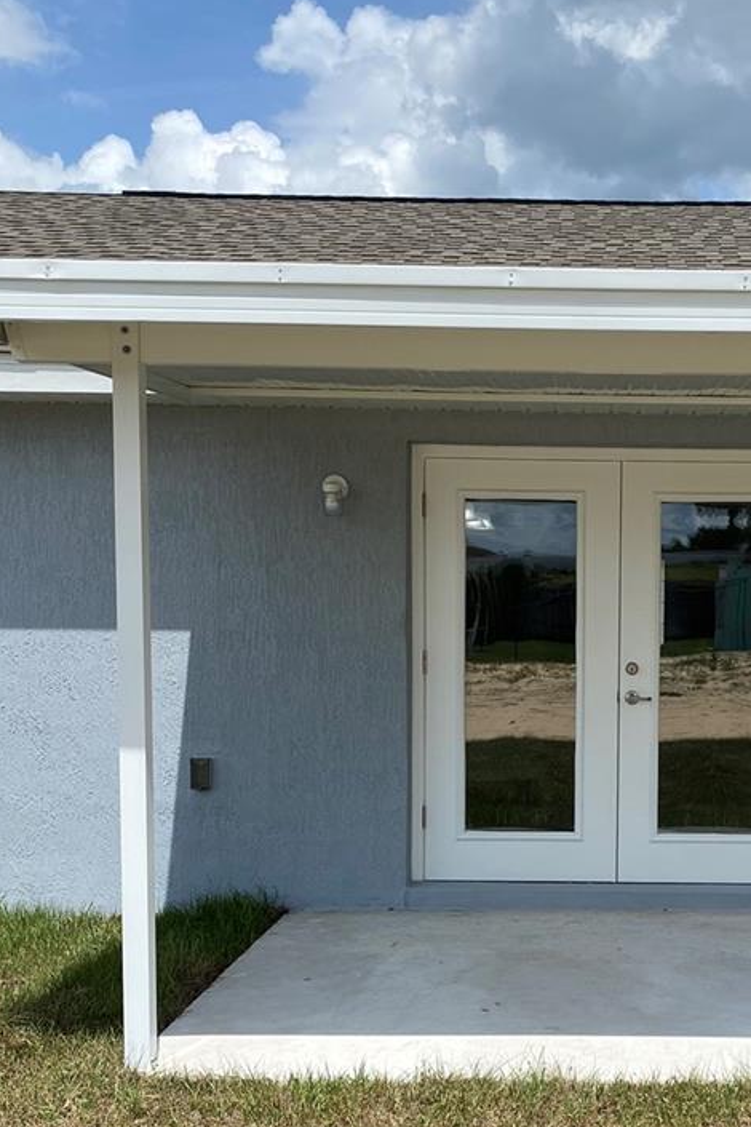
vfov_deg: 42.5
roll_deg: -1.1
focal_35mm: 46
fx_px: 1439
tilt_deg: -3.0
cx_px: 626
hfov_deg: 28.5
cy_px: 695
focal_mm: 4.25
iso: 32
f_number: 1.8
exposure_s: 1/4444
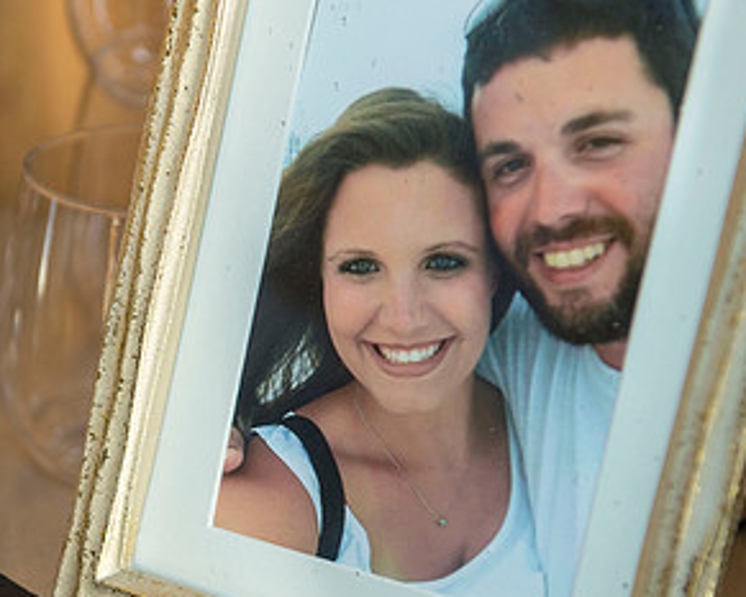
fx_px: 2474
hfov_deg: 17.1
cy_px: 428
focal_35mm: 112
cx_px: 228
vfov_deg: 13.7
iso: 1600
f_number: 3.5
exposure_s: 1/160
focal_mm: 60
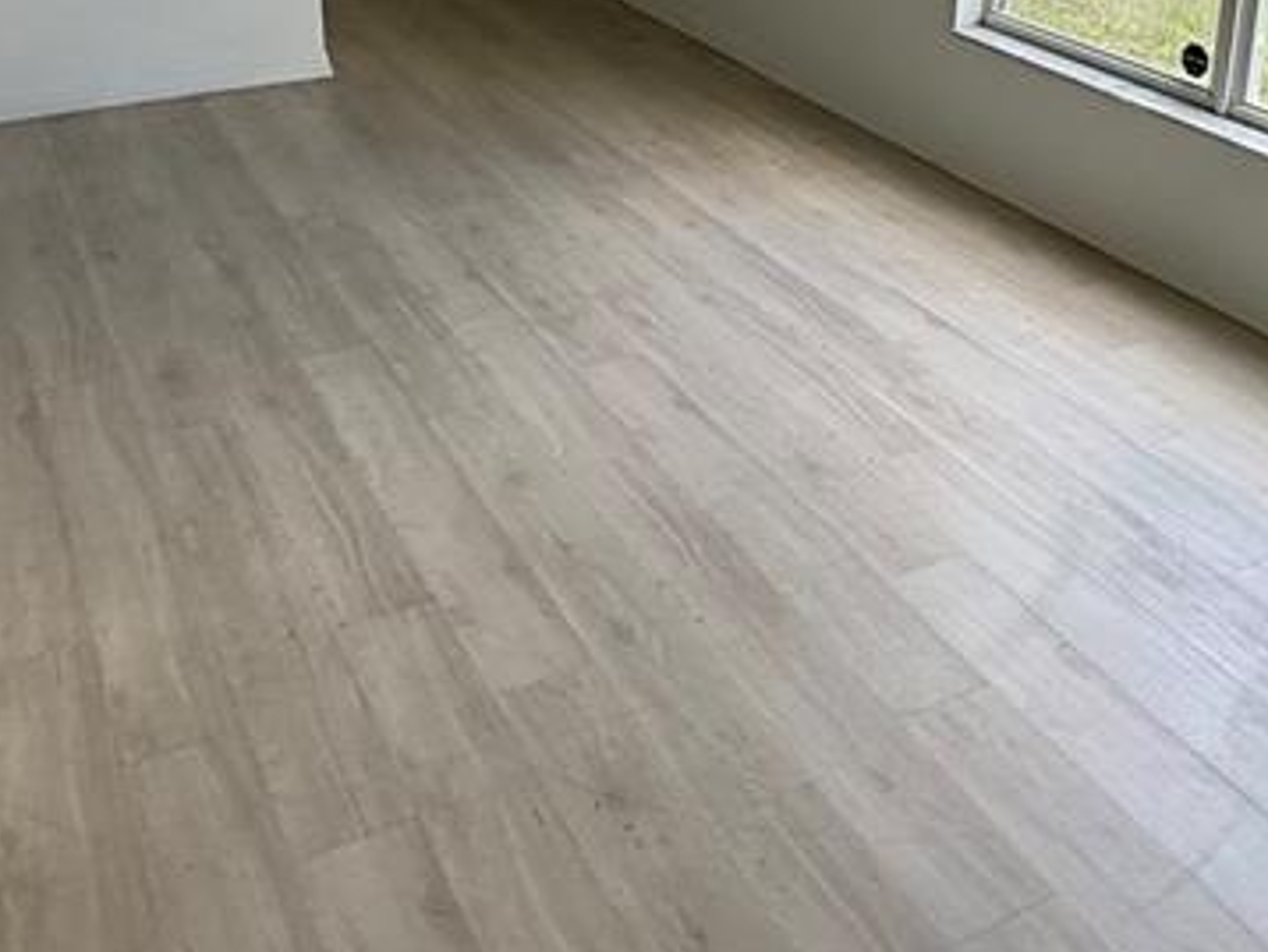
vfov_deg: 33.6
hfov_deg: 46.8
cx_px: 652
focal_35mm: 40
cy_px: 57
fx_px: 1466
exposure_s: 1/167
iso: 64
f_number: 2.2
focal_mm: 2.22
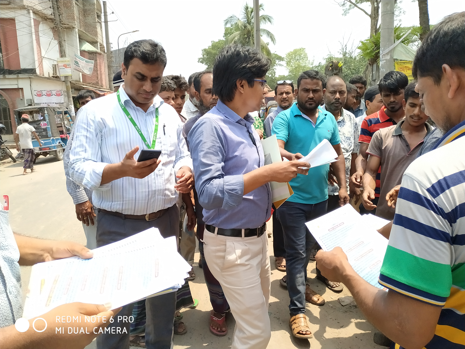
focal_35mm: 24
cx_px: 232
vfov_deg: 56.8
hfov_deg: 71.6
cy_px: 174
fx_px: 322
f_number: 1.9
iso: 250
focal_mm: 3.94
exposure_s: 1/1211
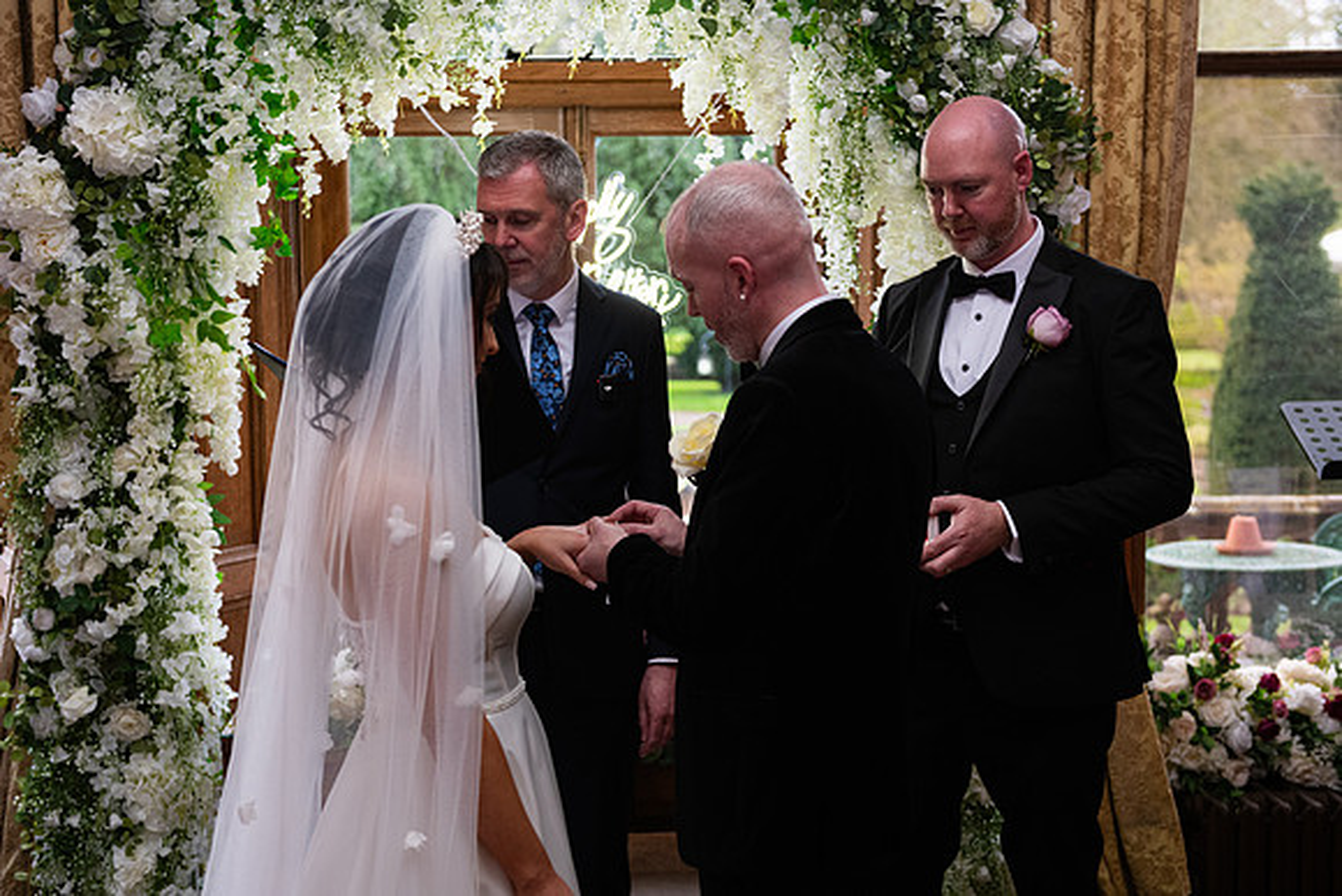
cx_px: 671
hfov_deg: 36.2
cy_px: 448
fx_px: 2051
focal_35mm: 55
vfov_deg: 24.6
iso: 1000
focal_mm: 55
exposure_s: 1/160
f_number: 3.5
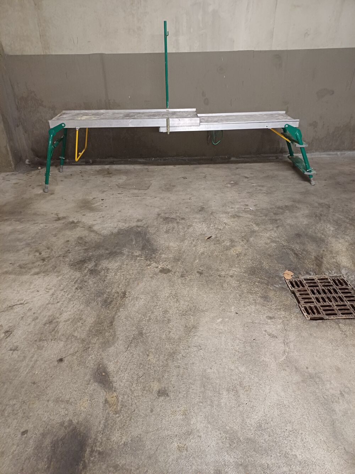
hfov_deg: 54.9
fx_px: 342
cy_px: 237
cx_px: 178
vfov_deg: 69.4
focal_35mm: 25
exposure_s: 1/33.3
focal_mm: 4.65
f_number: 1.8
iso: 400
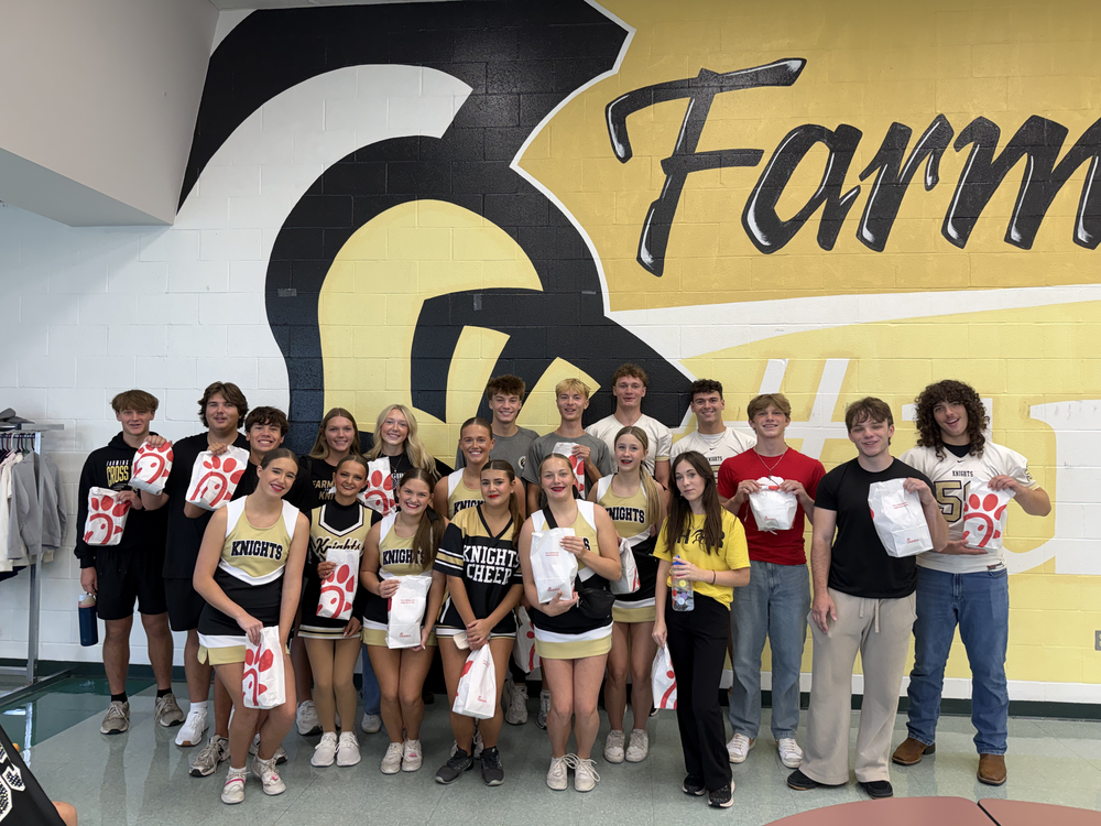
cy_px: 413
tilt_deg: +0.2
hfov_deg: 71.6
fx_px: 763
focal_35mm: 24
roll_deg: -0.5
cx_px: 550
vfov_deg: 56.8
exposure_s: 1/120
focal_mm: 6.76
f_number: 1.78
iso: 125
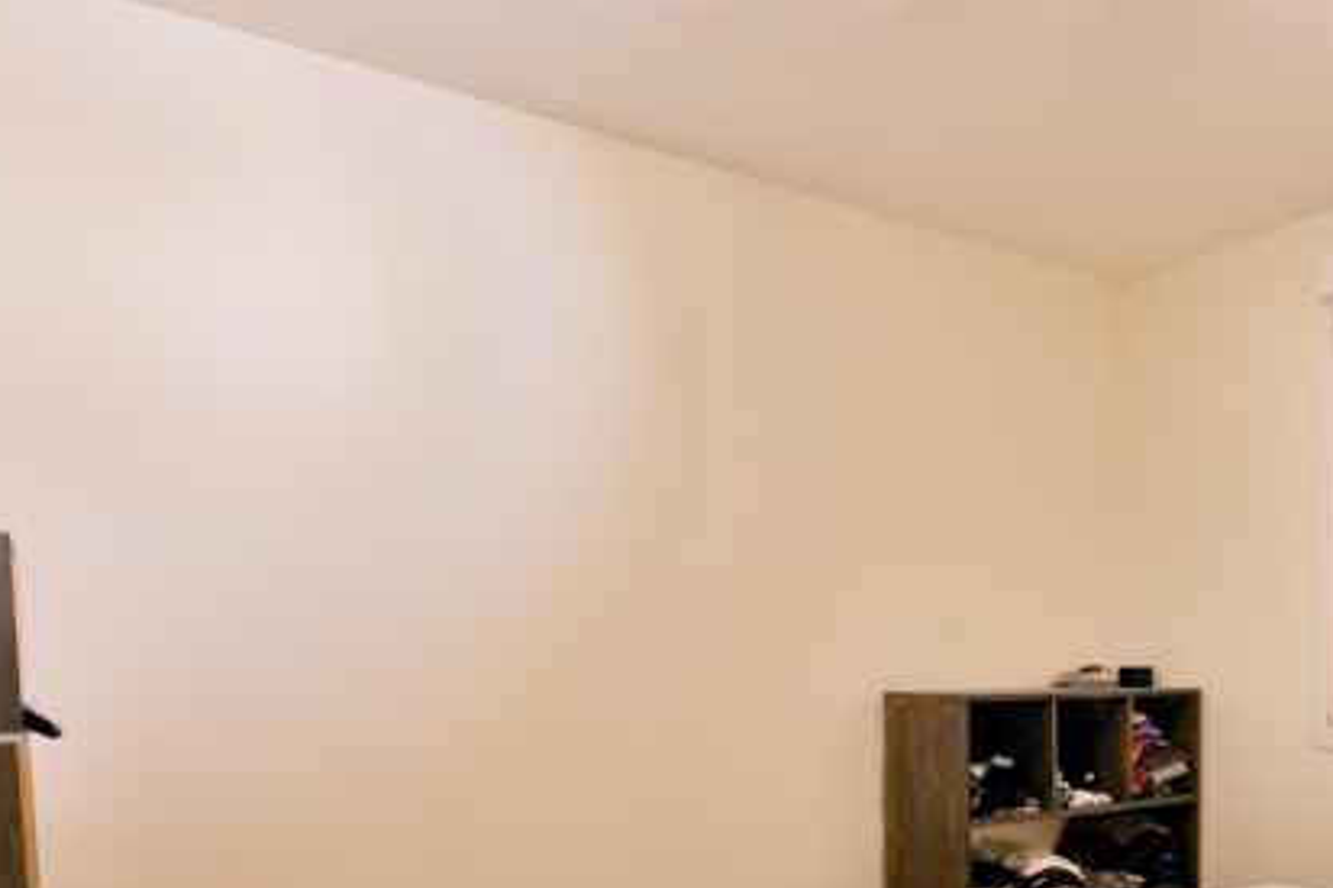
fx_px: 1147
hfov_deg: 57.4
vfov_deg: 40.0
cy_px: 754
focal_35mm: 31
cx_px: 991
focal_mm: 16
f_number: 8
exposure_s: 1/25
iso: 800
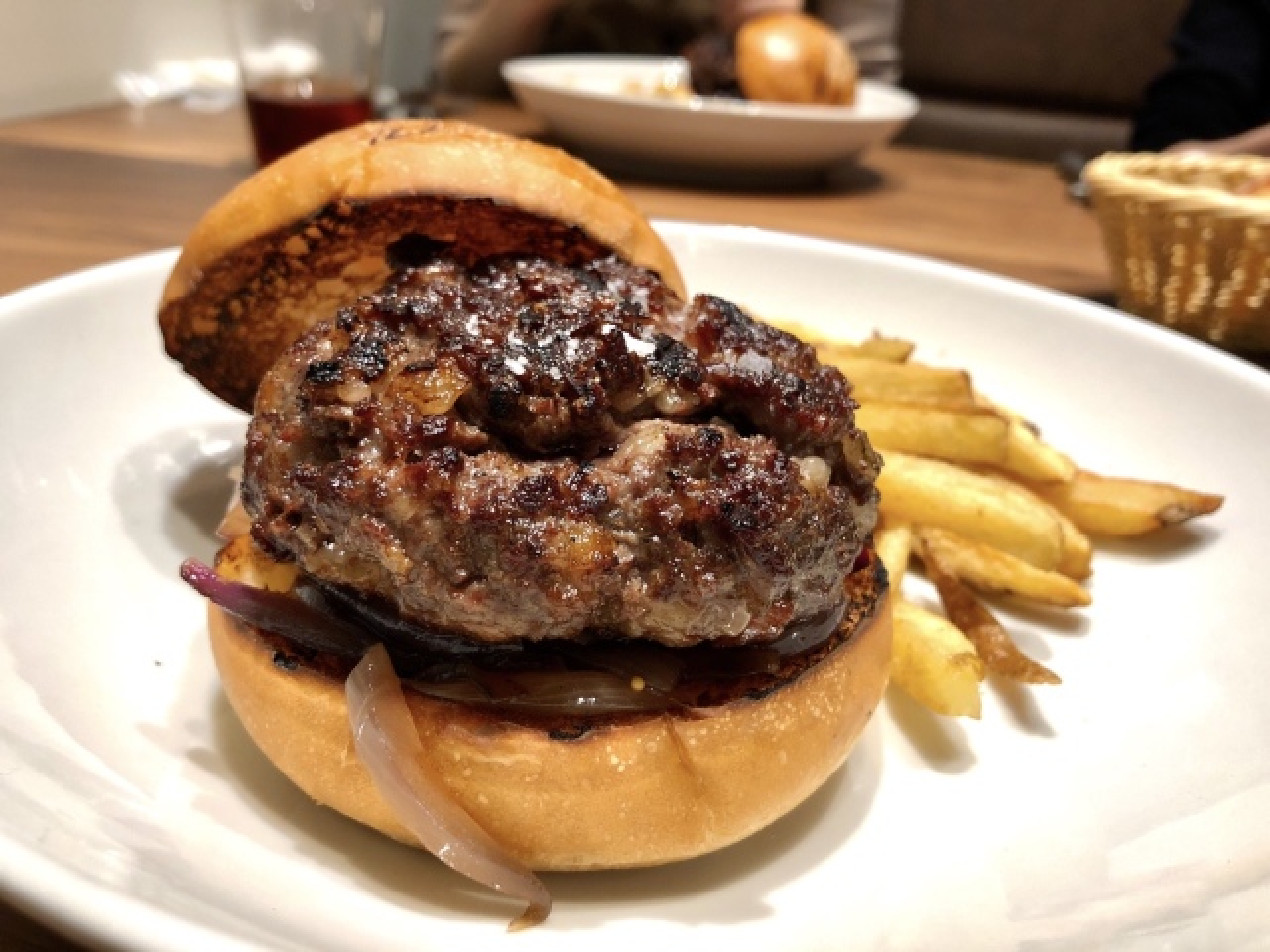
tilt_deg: -25.0
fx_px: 1027
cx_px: 635
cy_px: 476
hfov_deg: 63.4
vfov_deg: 49.7
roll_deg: -4.0
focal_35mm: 28
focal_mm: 4
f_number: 1.8
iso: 40
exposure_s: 1/33
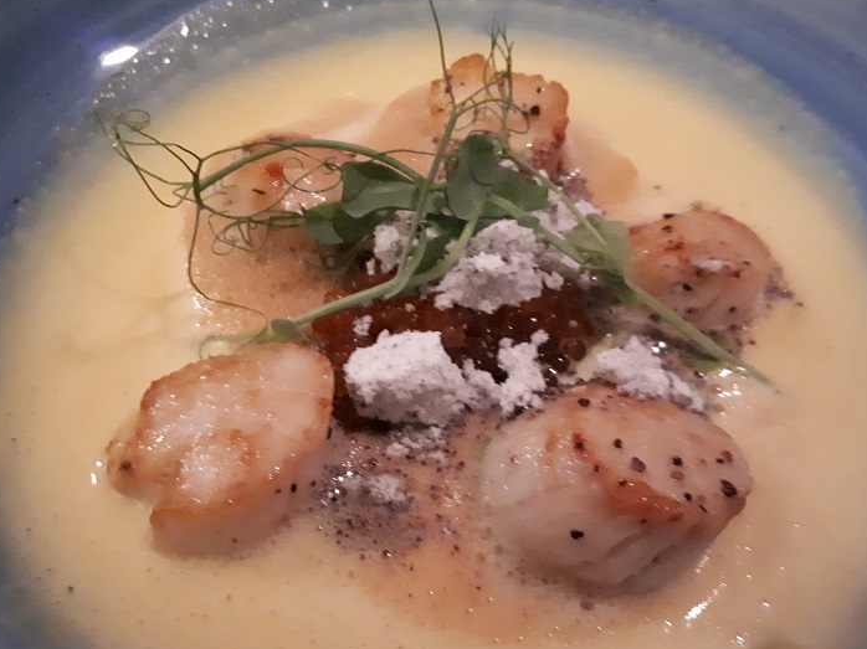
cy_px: 320
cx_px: 447
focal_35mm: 29
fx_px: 726
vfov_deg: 48.2
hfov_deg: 61.7
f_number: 1.9
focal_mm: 3.6
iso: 1600
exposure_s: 1/17
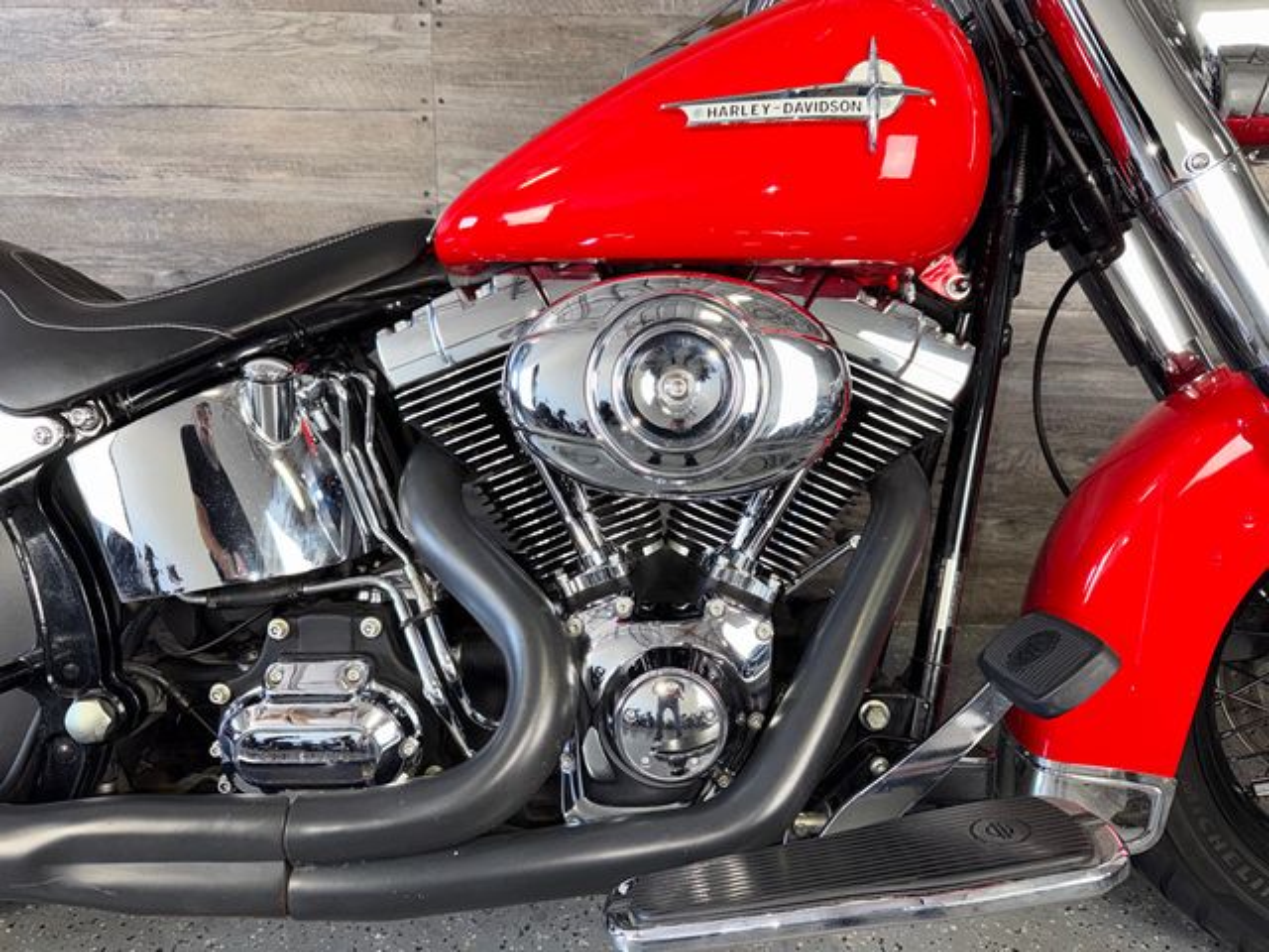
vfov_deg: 56.8
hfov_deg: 71.6
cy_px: 476
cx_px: 634
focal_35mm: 24
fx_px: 880
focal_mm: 6.76
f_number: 1.78
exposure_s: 1/32
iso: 50
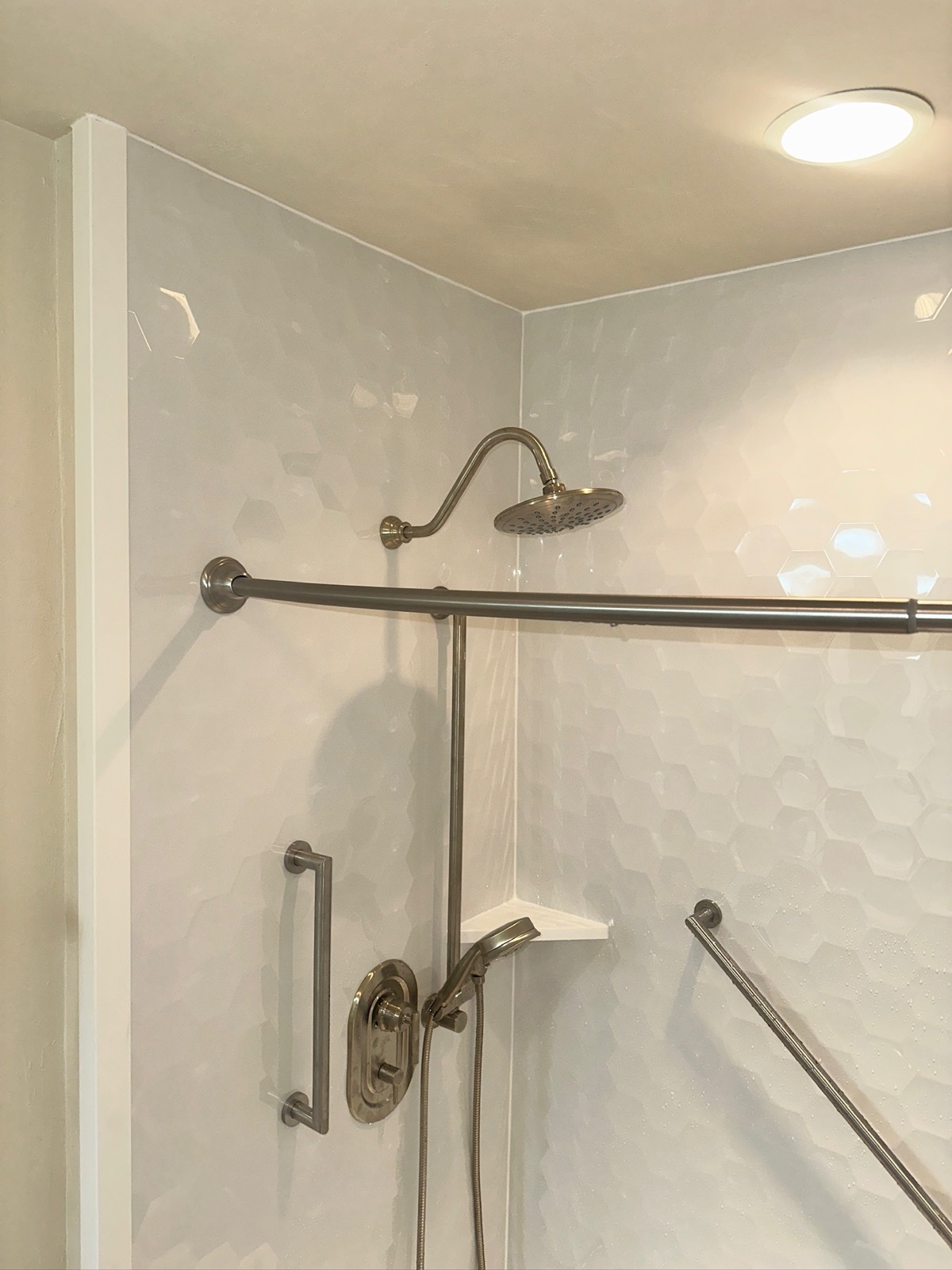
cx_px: 476
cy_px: 635
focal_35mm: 24
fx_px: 880
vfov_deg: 71.6
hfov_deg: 56.8
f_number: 1.78
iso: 80
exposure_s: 1/120
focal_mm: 6.86
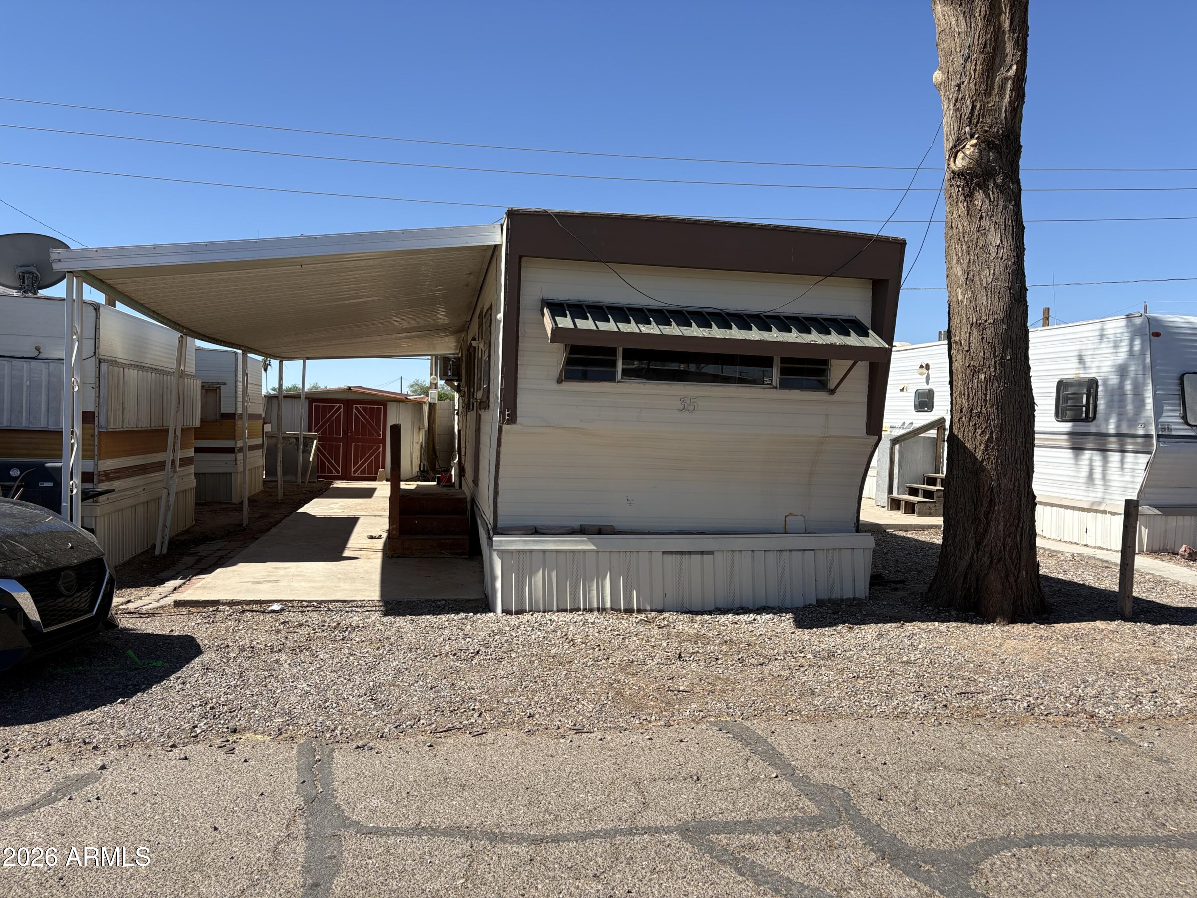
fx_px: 899
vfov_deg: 53.1
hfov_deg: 67.3
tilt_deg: -2.4
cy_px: 449
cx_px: 598
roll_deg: -1.1
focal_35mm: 26
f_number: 1.6
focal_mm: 5.96
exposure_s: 1/2639
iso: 50
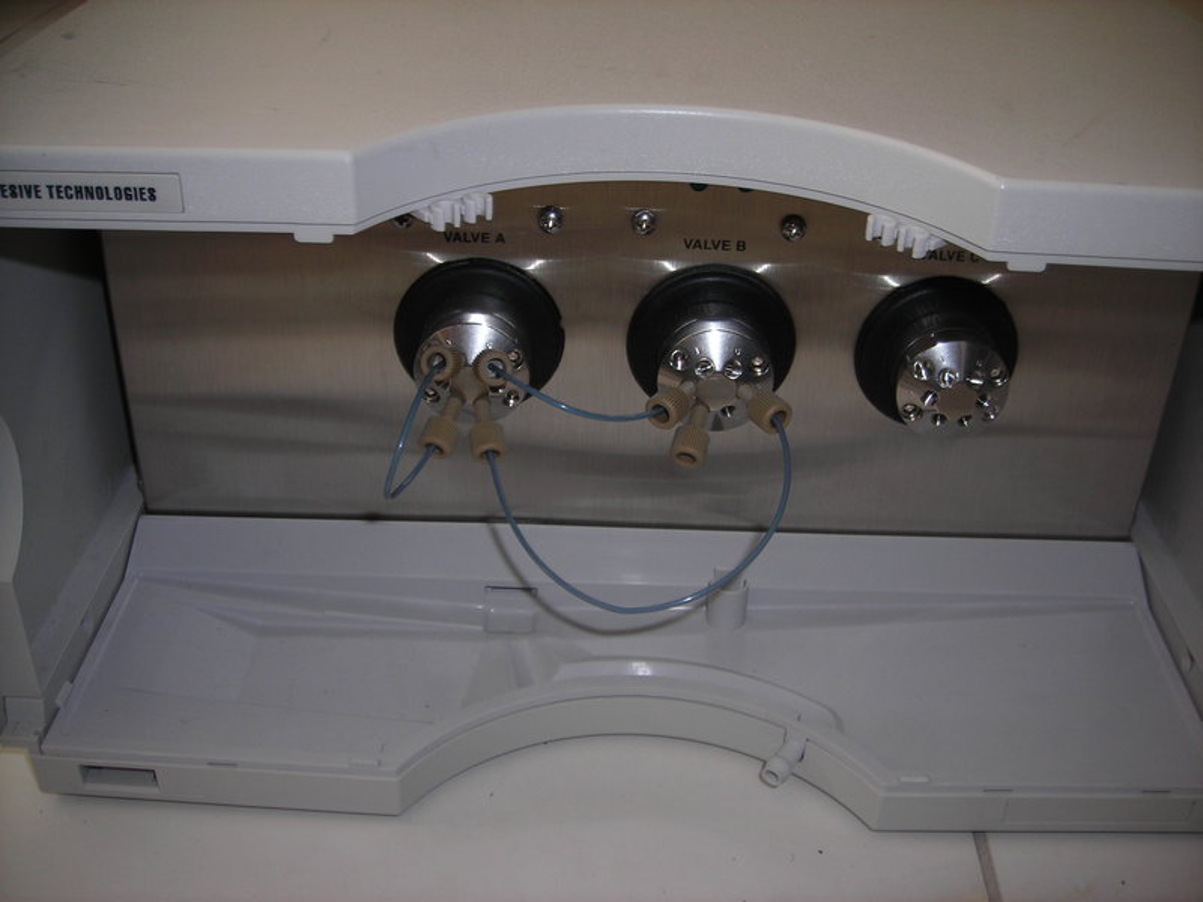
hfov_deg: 49.0
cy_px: 451
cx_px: 602
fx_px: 1321
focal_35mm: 38
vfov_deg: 37.7
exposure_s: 1/60.1
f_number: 3.2
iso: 50
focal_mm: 6.3
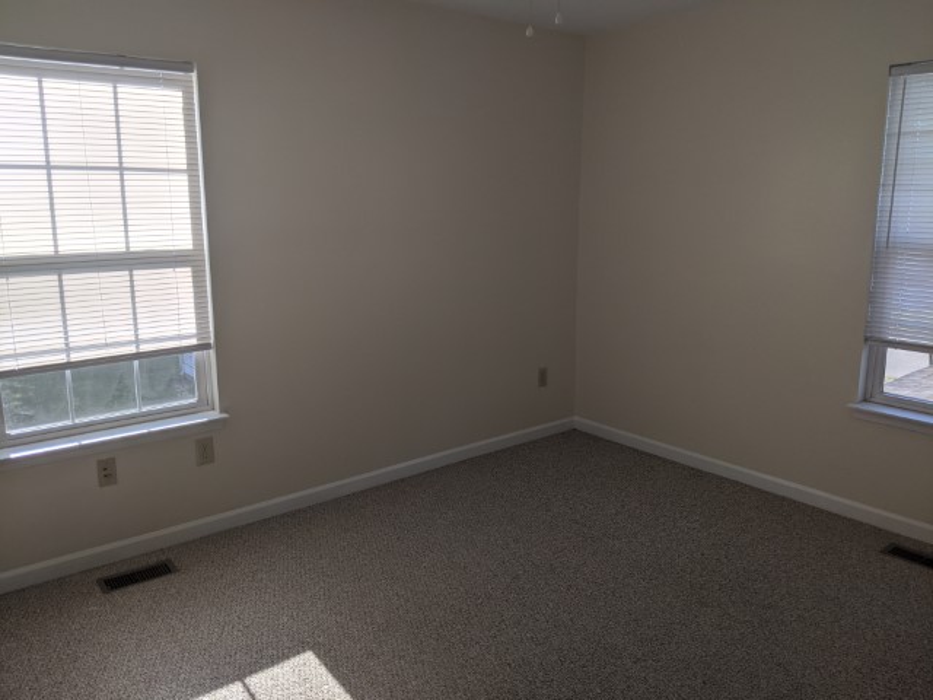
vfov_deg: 51.4
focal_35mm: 27
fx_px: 728
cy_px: 350
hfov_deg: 65.3
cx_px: 466
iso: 55
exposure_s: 1/634
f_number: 1.8
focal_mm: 4.44
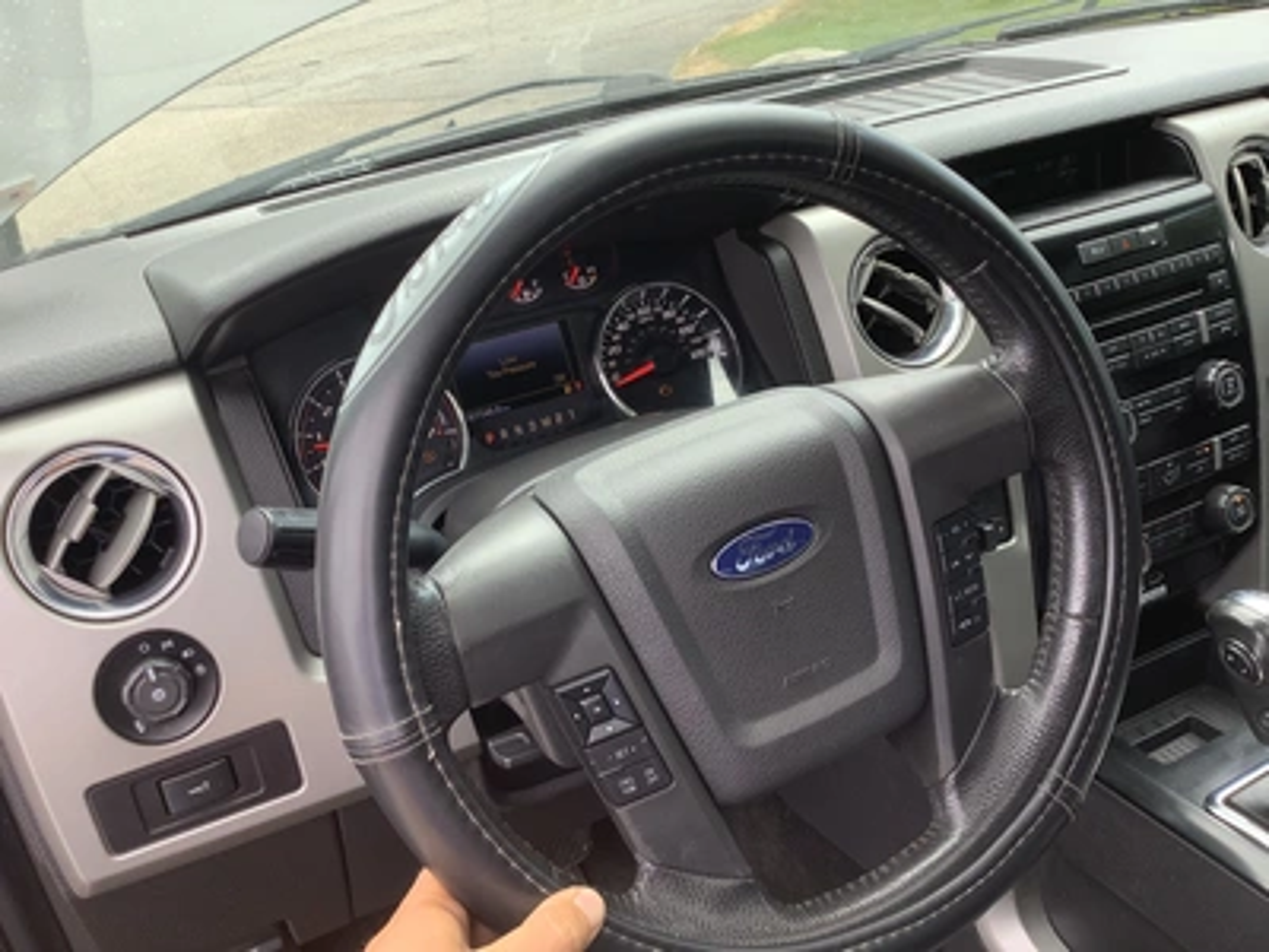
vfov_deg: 45.4
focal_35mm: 31
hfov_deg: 58.4
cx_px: 634
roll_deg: +7.3
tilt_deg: -29.2
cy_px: 476
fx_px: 1136
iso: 25
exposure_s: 1/100
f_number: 2.4
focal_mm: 3.3
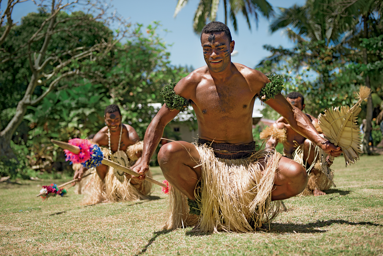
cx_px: 192
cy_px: 128
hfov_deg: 36.2
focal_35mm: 55
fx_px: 585
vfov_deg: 24.6
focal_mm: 55
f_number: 2.8
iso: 100
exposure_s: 1/1250
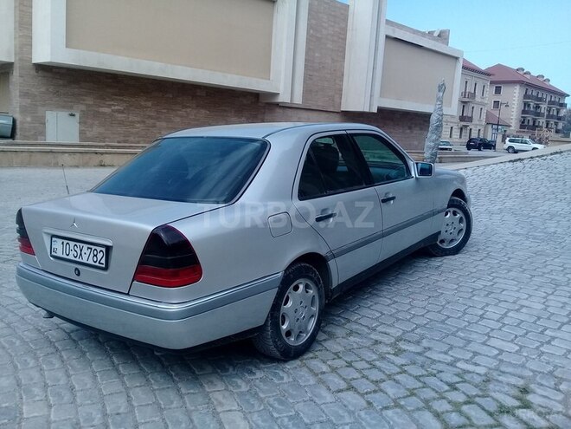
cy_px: 214
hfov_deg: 58.4
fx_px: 511
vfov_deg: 45.4
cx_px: 286
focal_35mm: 31
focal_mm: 3.3
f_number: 2.2
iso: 64
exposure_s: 1/868
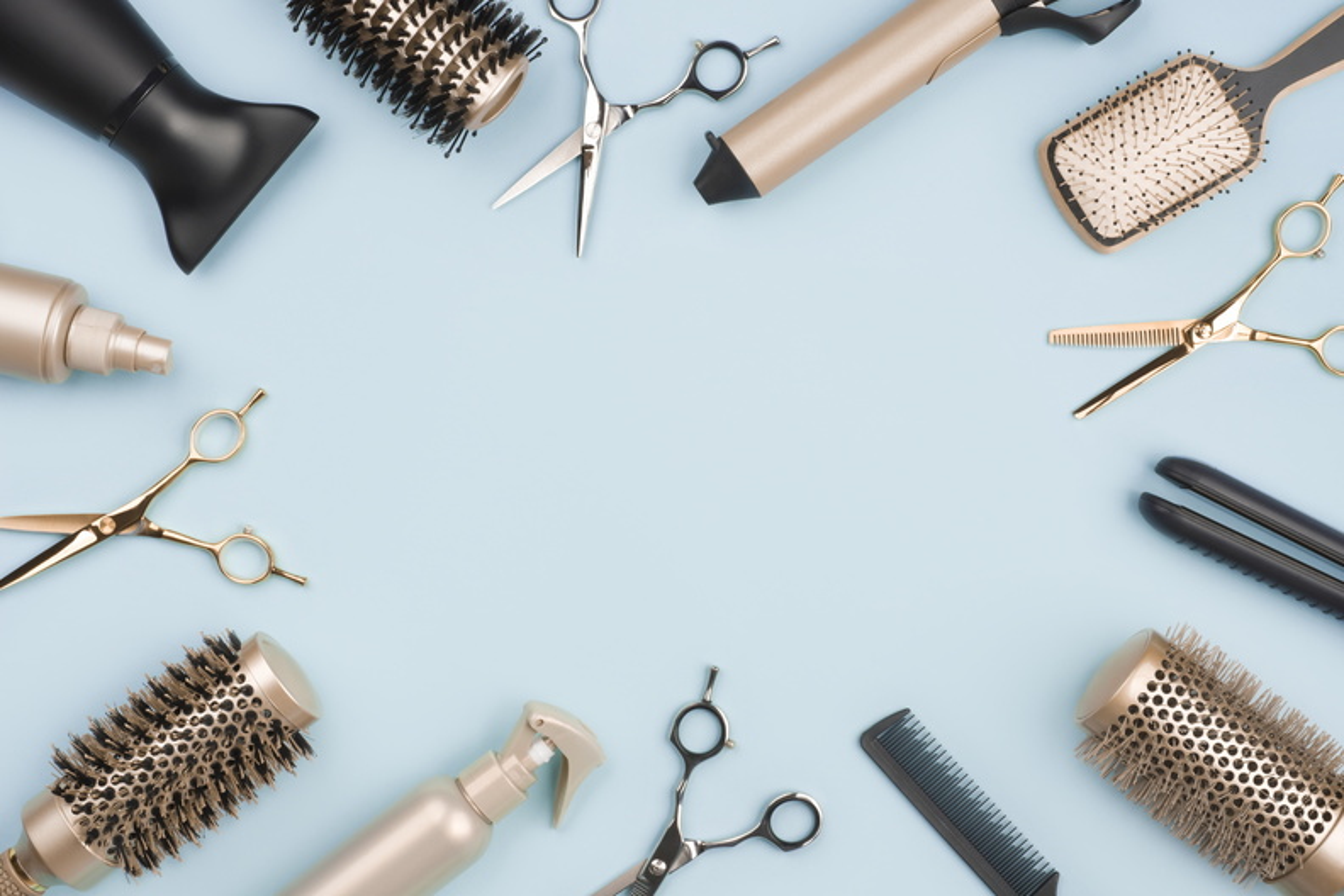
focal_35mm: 60
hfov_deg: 33.4
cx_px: 672
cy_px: 448
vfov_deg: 22.6
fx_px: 2240
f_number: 36
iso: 250
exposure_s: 1/80
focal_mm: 60
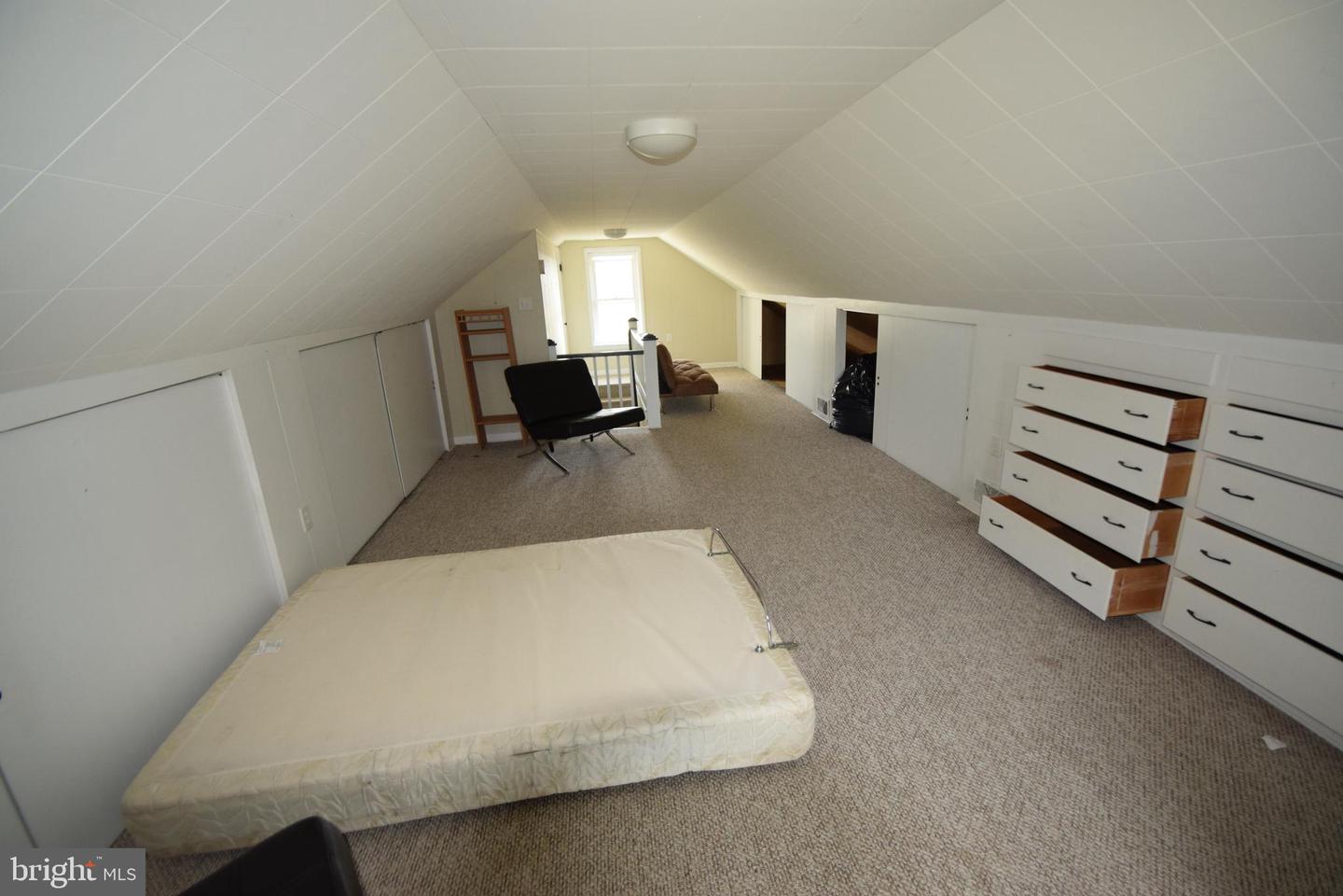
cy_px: 448
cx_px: 672
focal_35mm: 15
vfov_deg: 77.3
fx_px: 560
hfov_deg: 100.4
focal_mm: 10
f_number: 4.5
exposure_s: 1/80
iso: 800
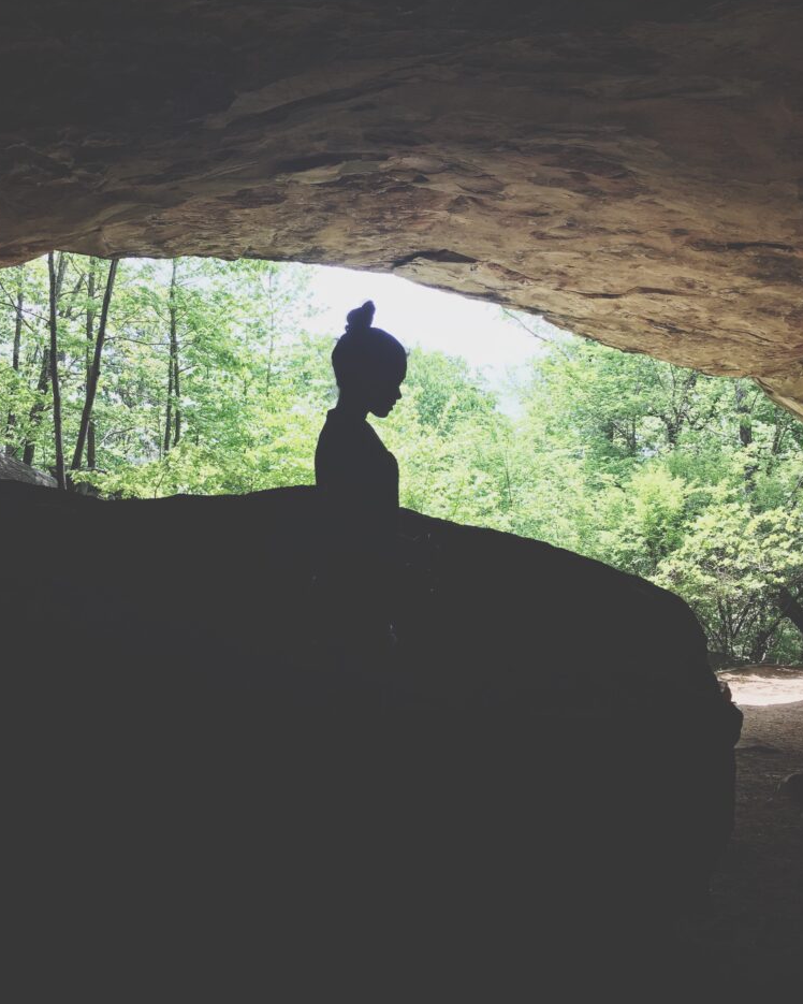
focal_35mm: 31
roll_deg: +1.2
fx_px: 921
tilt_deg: +1.8
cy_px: 483
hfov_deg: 47.1
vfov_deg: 57.2
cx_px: 396
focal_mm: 4.15
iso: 25
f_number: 2.2
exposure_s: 1/214
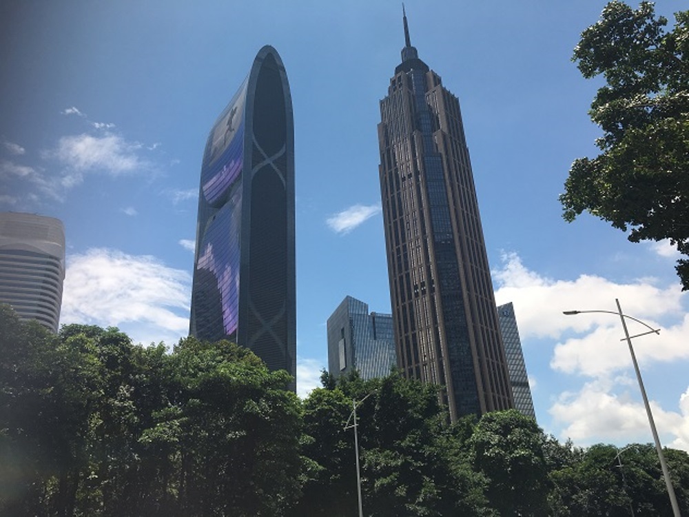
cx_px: 344
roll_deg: +1.3
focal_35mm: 29
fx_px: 577
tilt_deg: +27.1
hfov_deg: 61.7
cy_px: 258
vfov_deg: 48.2
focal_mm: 4.15
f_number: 2.2
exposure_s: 1/894
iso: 25
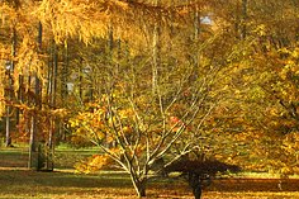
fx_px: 755
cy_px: 28
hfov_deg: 22.3
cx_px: 194
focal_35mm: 91
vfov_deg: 14.9
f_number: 8
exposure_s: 1/50
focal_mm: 28
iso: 400
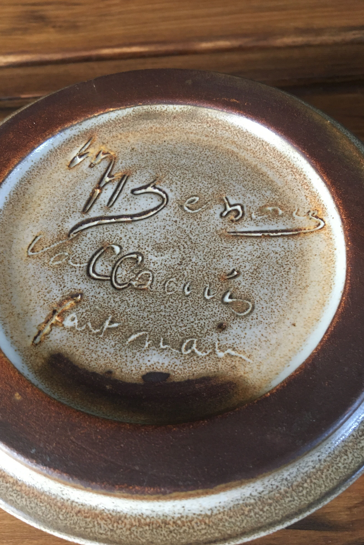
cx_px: 159
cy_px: 277
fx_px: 470
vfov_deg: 60.3
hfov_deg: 42.2
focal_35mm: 31
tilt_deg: -63.1
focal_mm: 4.15
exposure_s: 1/33
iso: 160
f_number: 2.2
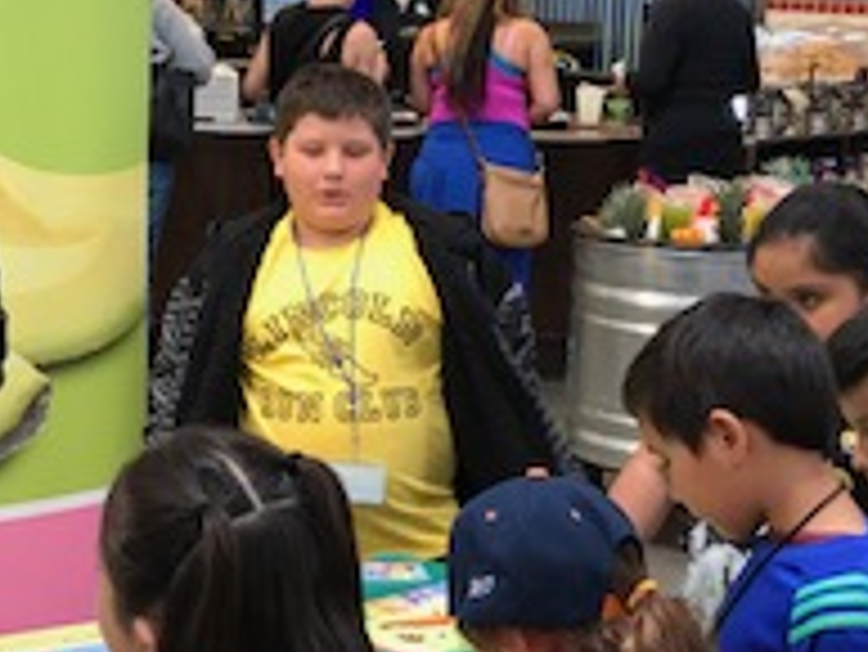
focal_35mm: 93
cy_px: 211
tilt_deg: -8.4
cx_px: 63
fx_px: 2333
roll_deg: -0.7
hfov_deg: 20.6
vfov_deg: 15.9
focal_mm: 3.99
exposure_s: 1/60
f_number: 1.8
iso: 25
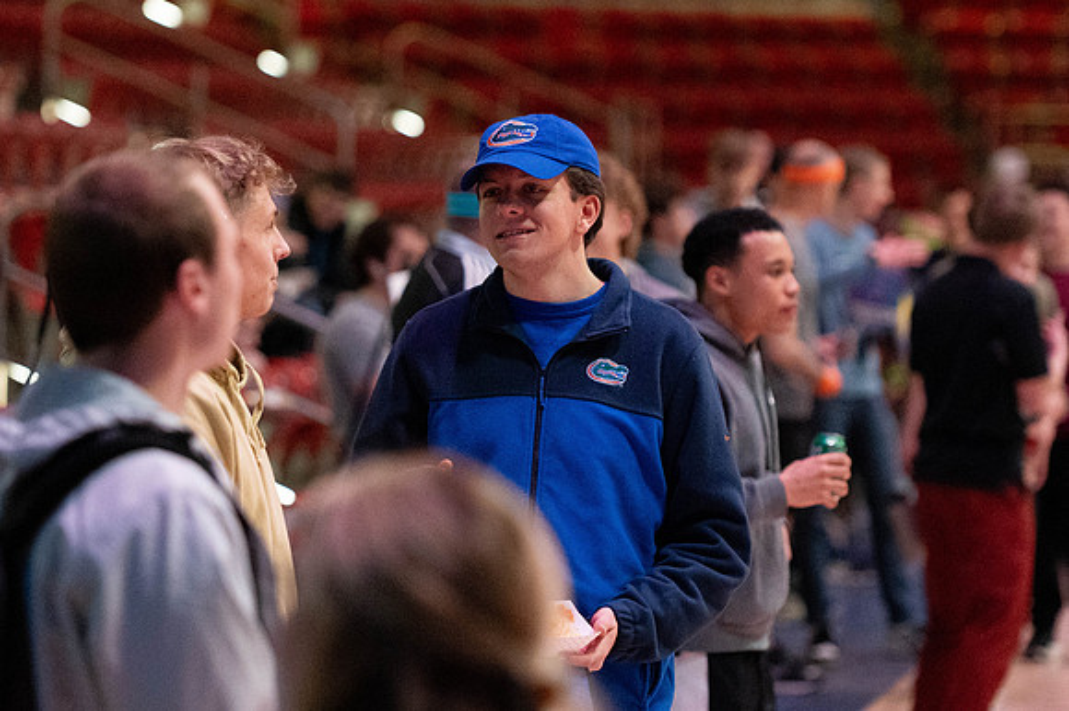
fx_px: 5125
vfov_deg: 7.9
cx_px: 475
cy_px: 300
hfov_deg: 11.9
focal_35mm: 173
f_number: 2.8
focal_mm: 130
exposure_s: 1/1000
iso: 12800
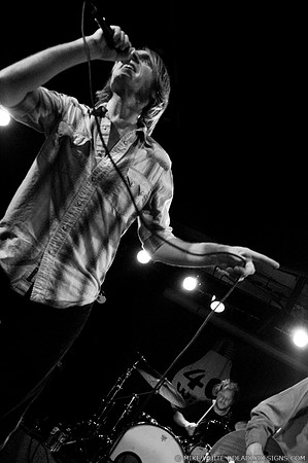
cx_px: 154
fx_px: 386
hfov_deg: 43.5
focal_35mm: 30
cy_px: 232
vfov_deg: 62.0
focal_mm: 20
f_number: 3.2
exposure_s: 1/80
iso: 800
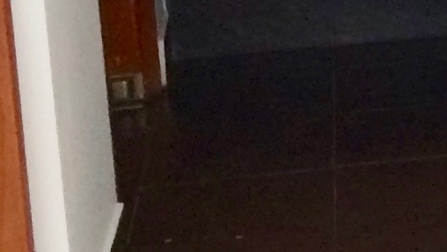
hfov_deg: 9.4
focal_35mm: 203
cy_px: -147
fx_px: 2407
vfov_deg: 5.9
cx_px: 1080
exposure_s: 1/30
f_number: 2.2
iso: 200
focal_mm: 4.15
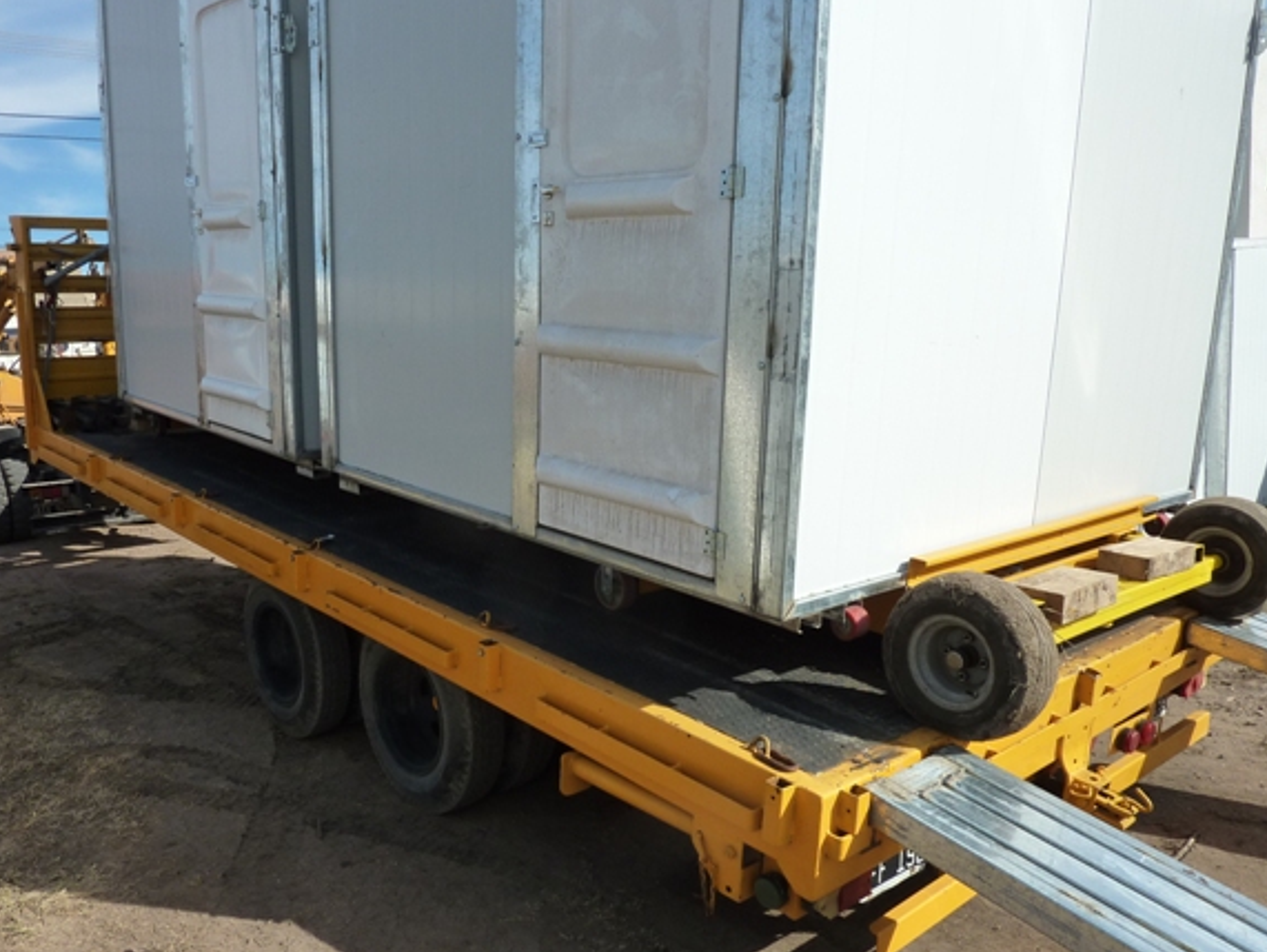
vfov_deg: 49.8
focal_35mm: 28
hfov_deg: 63.2
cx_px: 561
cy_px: 510
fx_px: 1025
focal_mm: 4.1
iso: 125
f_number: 5
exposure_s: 1/500
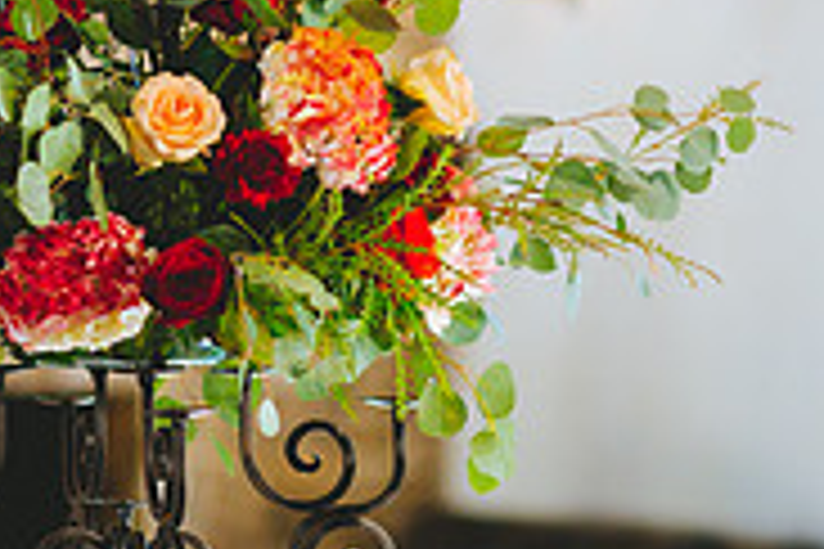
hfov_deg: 7.5
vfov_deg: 5.1
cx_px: -383
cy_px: 518
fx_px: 6180
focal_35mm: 270
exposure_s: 1/160
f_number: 2
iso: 640
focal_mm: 85
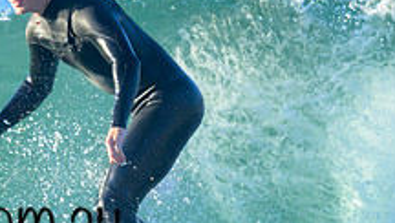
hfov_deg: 0.7
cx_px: -45
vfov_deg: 0.4
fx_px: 31861
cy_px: 144
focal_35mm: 3039
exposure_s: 1/2000
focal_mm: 800
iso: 1100
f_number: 6.3
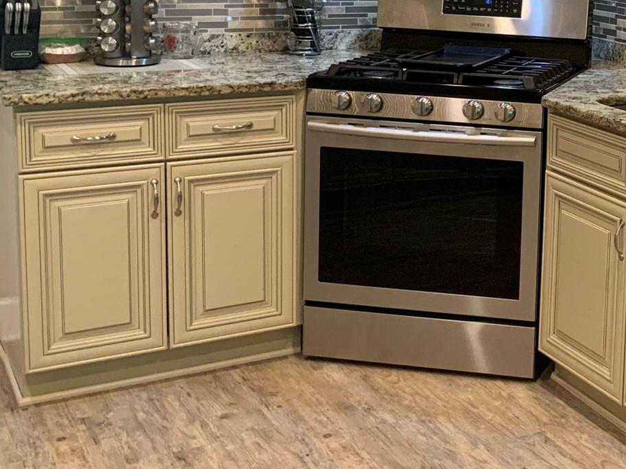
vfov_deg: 22.2
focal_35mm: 65
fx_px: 1175
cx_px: 675
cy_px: 67
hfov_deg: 27.5
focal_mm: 3
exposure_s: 1/60
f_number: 1.8
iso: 200
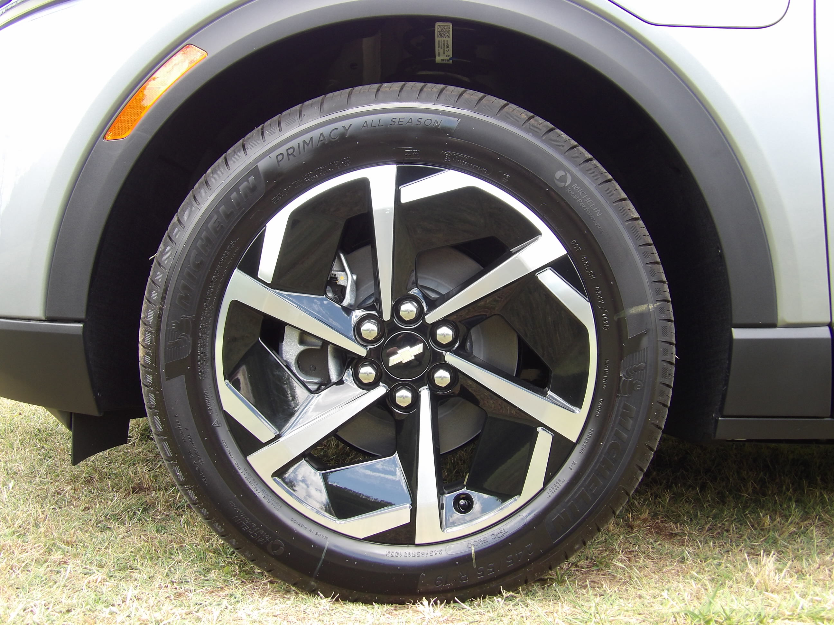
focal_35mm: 46
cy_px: 312
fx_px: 1108
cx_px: 417
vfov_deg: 31.5
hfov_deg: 41.2
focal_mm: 8.2
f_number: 3.8
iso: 100
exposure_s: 1/71
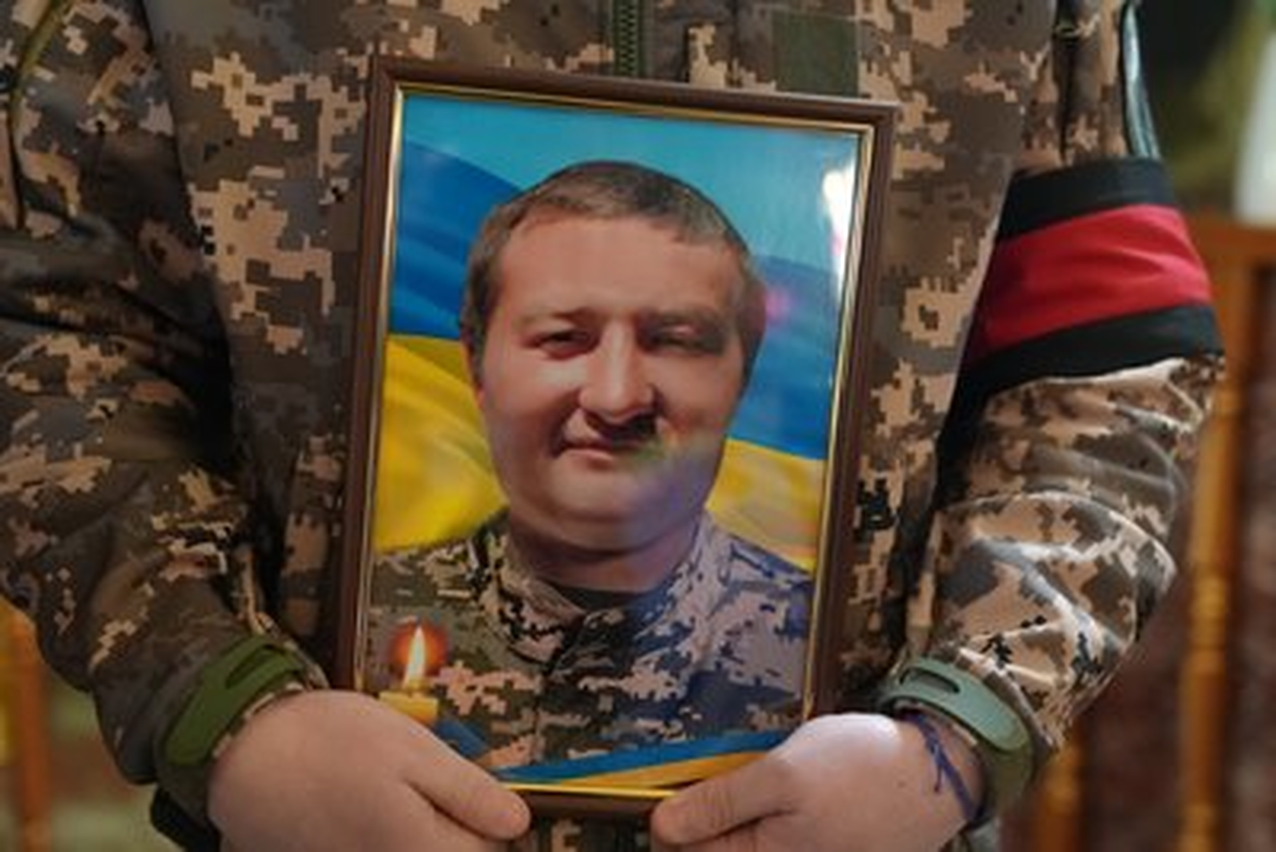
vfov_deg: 29.3
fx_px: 1631
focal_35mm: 46
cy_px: 426
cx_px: 638
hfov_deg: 42.7
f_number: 2.8
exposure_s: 1/100
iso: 12800
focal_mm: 46
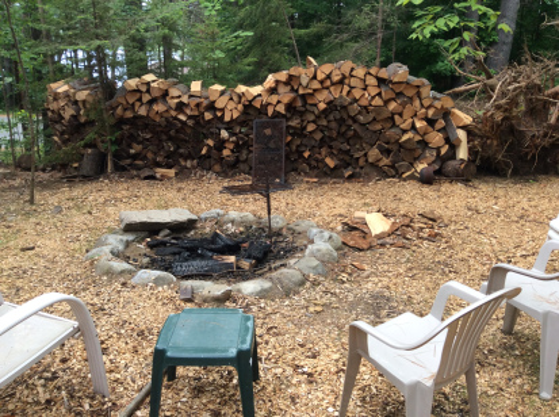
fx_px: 516
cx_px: 280
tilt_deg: -16.3
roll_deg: +1.3
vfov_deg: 44.0
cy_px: 208
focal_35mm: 32
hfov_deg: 56.9
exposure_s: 1/203
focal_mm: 3.3
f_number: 2.4
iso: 32
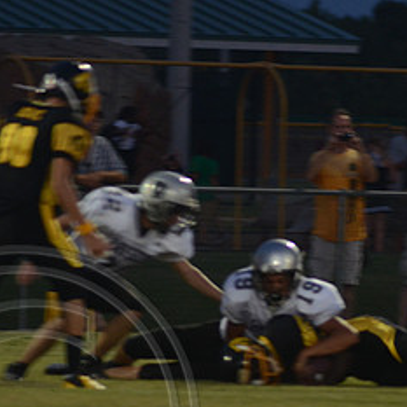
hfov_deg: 2.8
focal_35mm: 634
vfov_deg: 2.8
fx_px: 8434
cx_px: 335
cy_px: 252
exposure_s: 1/100
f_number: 5.6
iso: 1000
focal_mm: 200
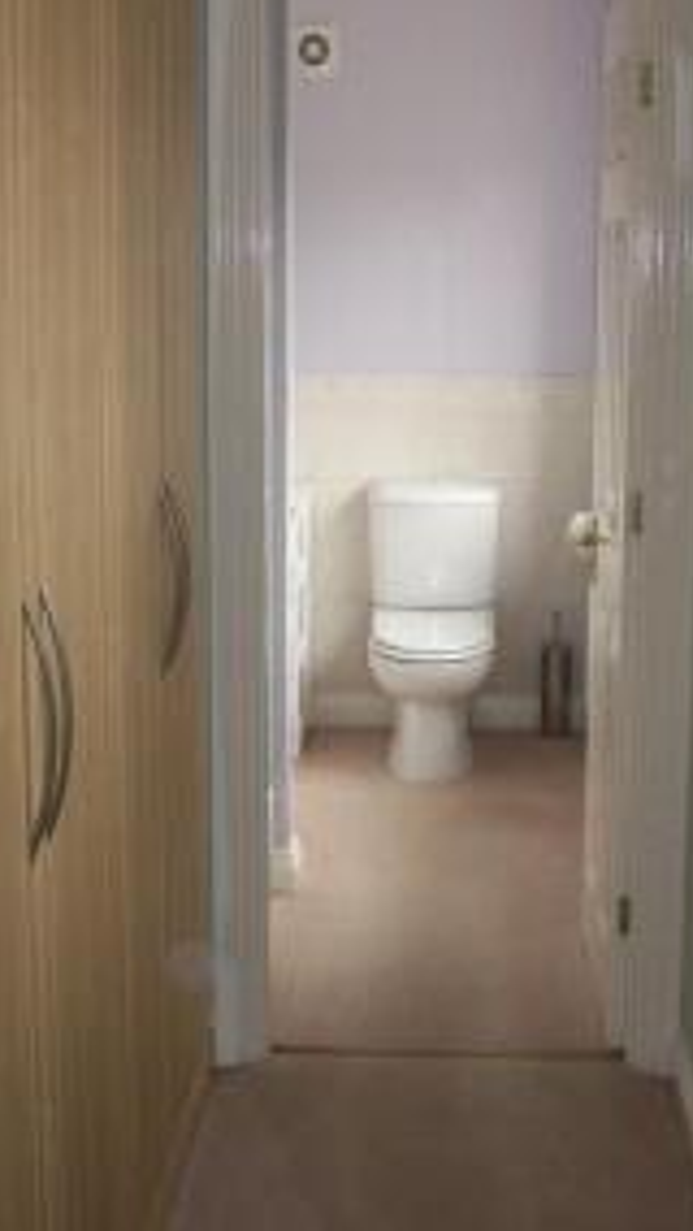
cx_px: 420
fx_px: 1860
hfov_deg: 21.1
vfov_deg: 36.6
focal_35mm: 57
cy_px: 587
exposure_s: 1/60
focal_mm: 5.7
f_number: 2.8
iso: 120
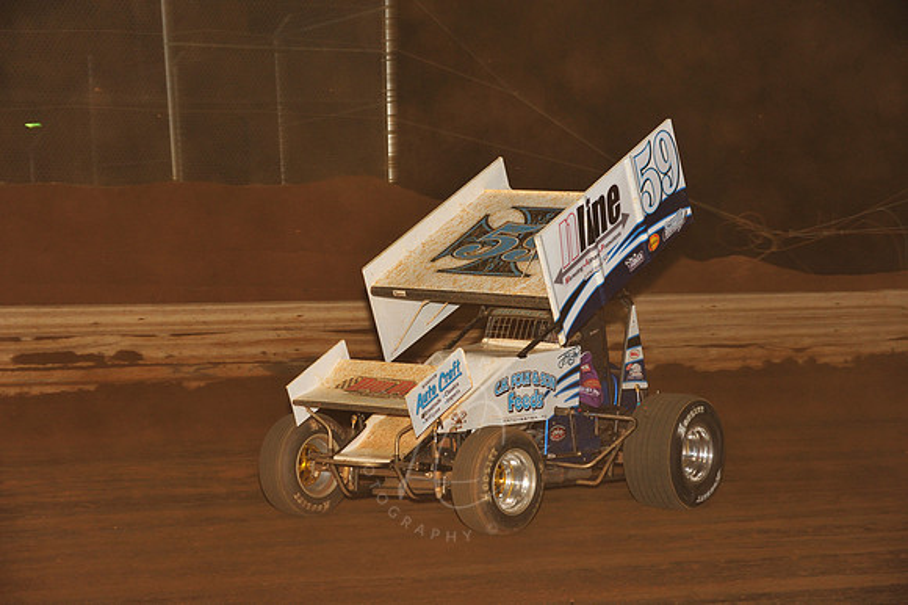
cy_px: 302
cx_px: 454
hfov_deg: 17.1
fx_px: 3025
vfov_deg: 11.4
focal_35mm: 120
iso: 800
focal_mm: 120
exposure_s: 1/250
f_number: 7.1
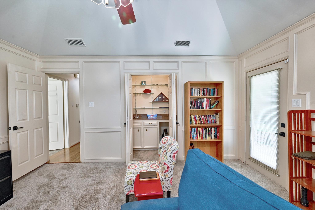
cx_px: 158
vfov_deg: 75.4
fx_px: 136
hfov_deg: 98.6
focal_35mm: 16
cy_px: 105
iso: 400
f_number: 8
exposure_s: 1/8
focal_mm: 15.5
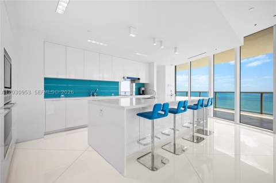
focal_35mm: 16
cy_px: 92
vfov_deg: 75.3
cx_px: 138
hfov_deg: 98.6
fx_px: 119
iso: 200
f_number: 4.5
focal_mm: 15.5
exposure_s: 1/80
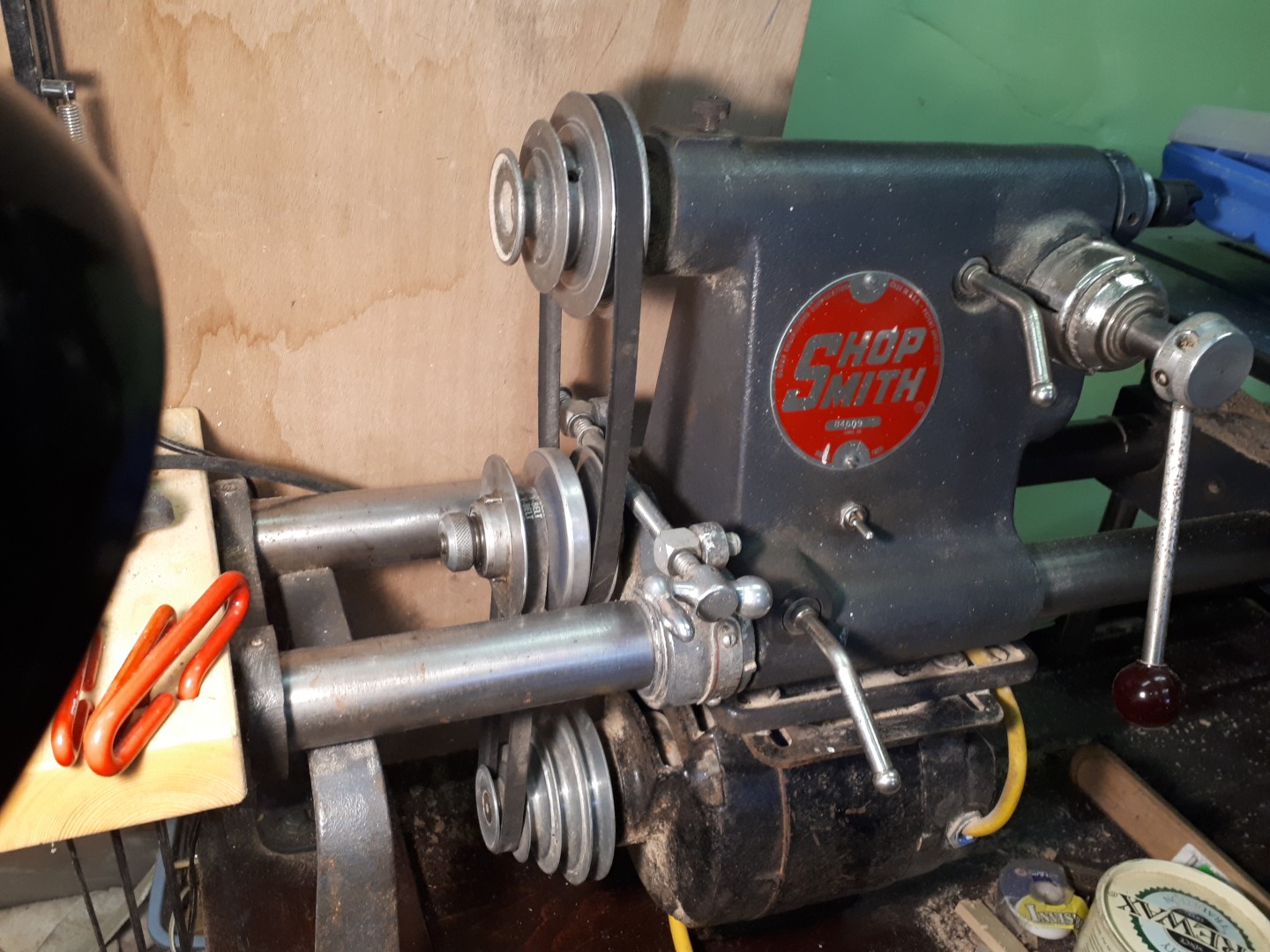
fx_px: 991
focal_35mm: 27
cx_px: 635
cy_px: 476
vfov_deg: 51.4
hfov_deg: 65.3
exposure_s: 1/33
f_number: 1.9
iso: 125
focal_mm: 3.6
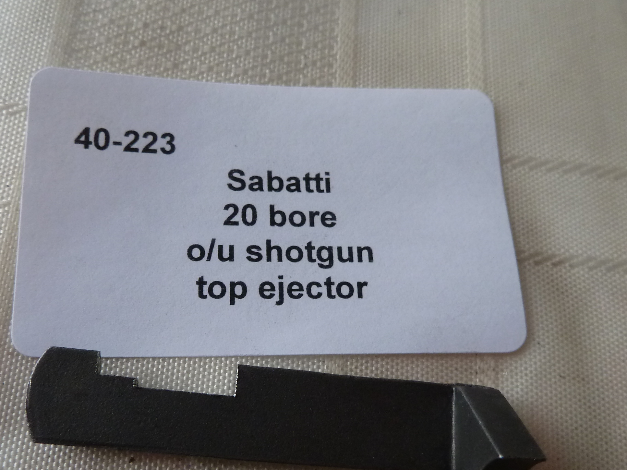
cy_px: 296
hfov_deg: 52.4
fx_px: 634
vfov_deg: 40.4
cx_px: 264
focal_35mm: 35
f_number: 3.3
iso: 200
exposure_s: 1/30
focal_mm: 4.1
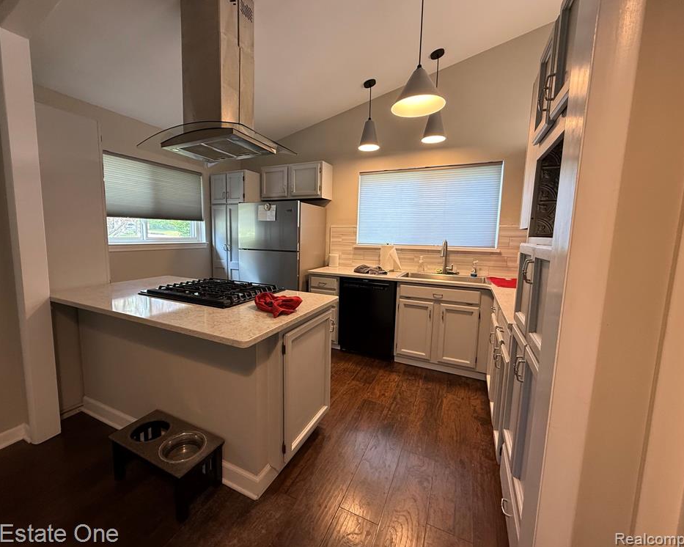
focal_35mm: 15
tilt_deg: -6.3
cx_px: 314
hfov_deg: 96.6
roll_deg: -1.4
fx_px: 304
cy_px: 269
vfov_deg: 84.0
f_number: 2.2
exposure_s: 1/60
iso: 200
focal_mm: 2.22
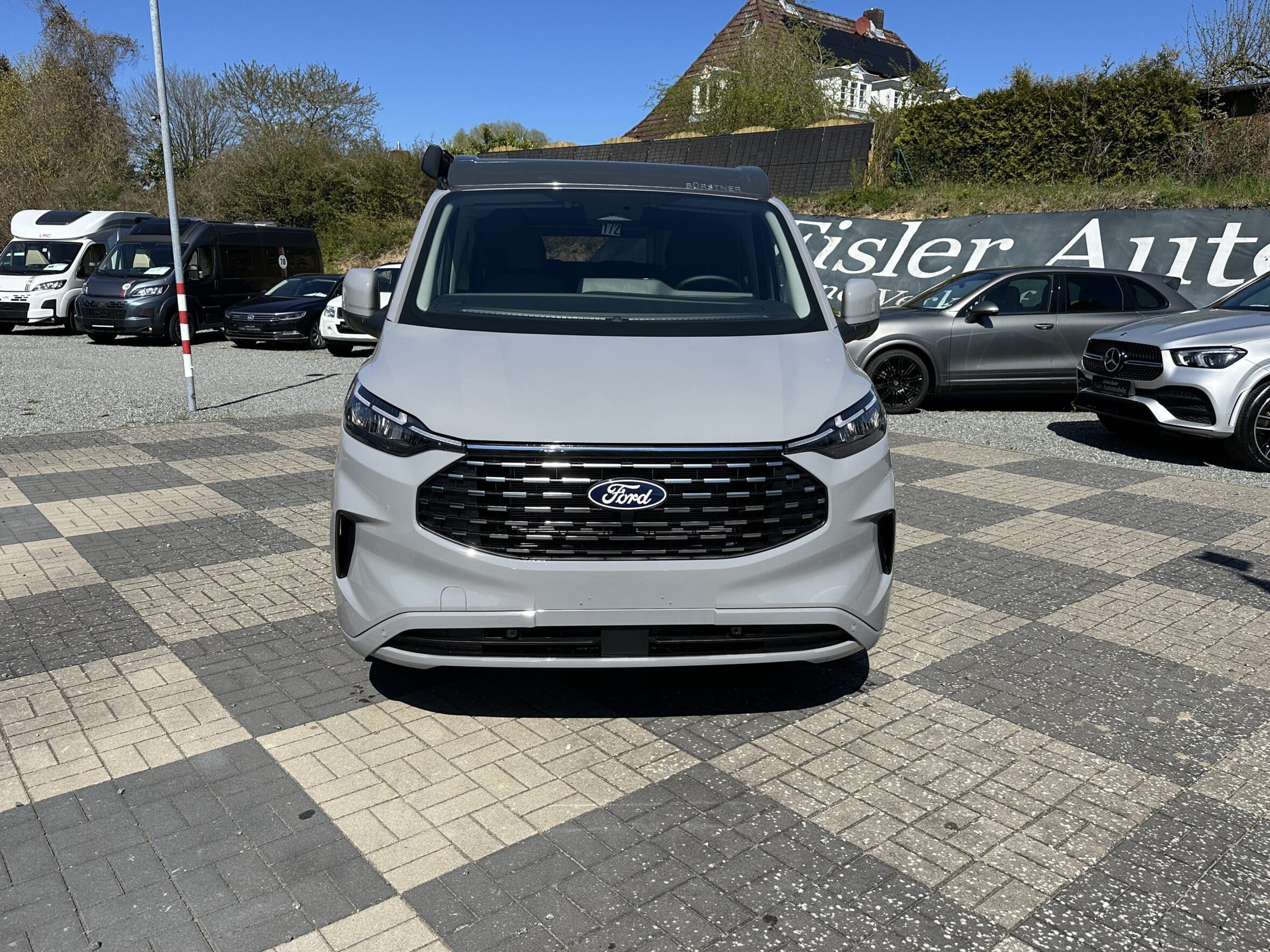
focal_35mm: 26
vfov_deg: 53.0
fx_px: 954
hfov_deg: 67.3
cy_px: 443
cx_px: 654
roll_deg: -1.2
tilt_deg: -9.3
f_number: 1.78
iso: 80
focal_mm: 6.86
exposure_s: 1/5525
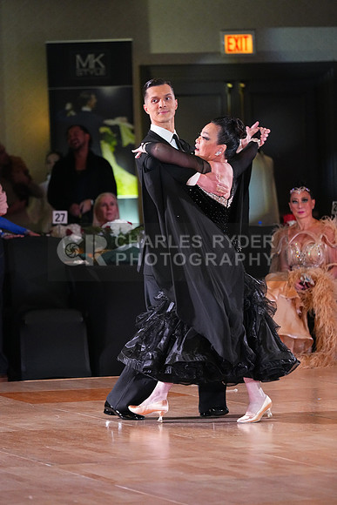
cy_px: 252
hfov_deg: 6.9
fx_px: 2806
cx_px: 168
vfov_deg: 10.3
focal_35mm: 200
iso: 8000
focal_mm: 200
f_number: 4
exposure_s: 1/400
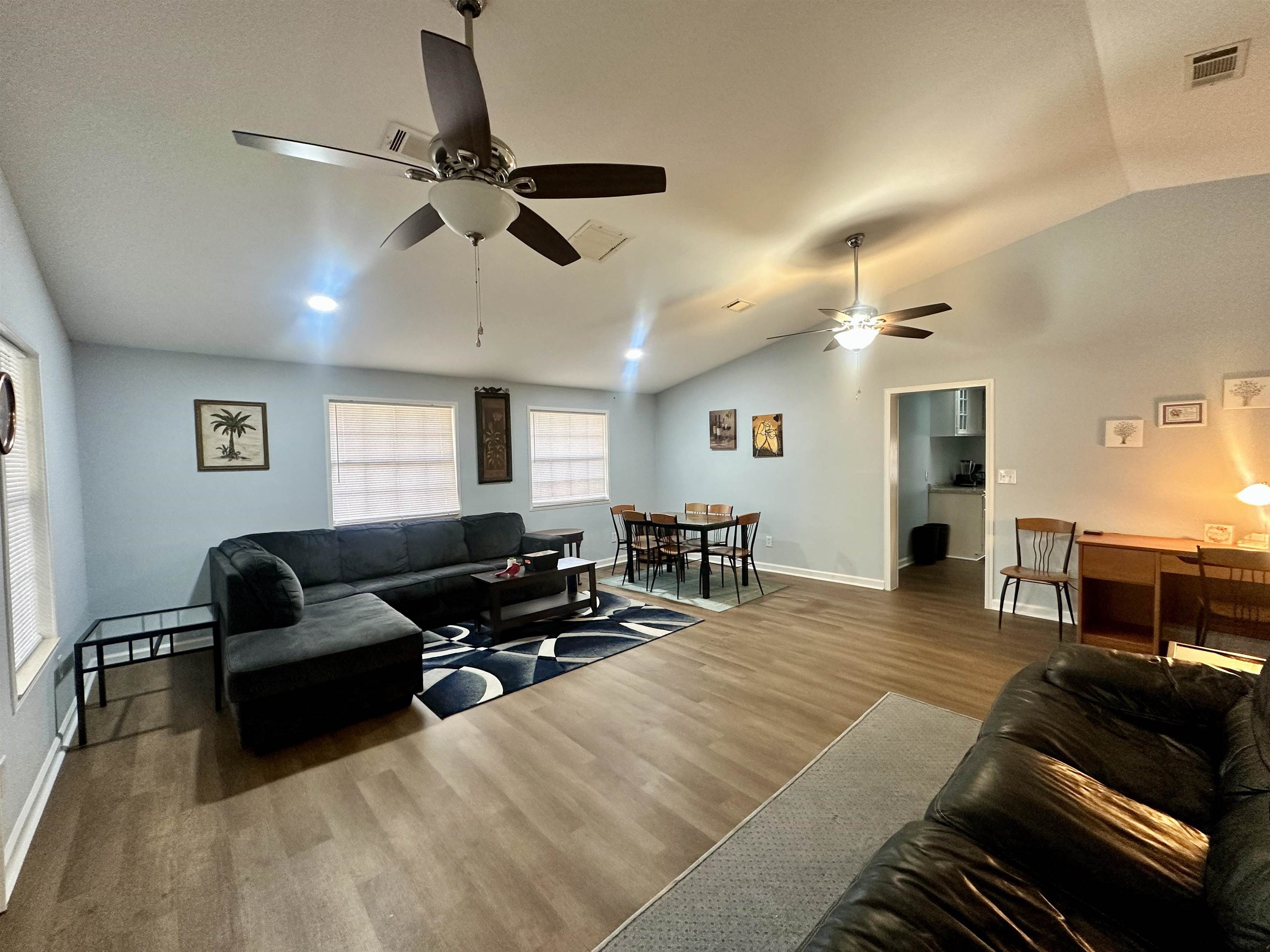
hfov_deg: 102.1
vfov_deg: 85.7
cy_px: 476
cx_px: 635
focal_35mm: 14
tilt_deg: -2.4
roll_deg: +0.7
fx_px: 514
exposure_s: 1/60
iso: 250
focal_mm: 2.22
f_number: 2.2
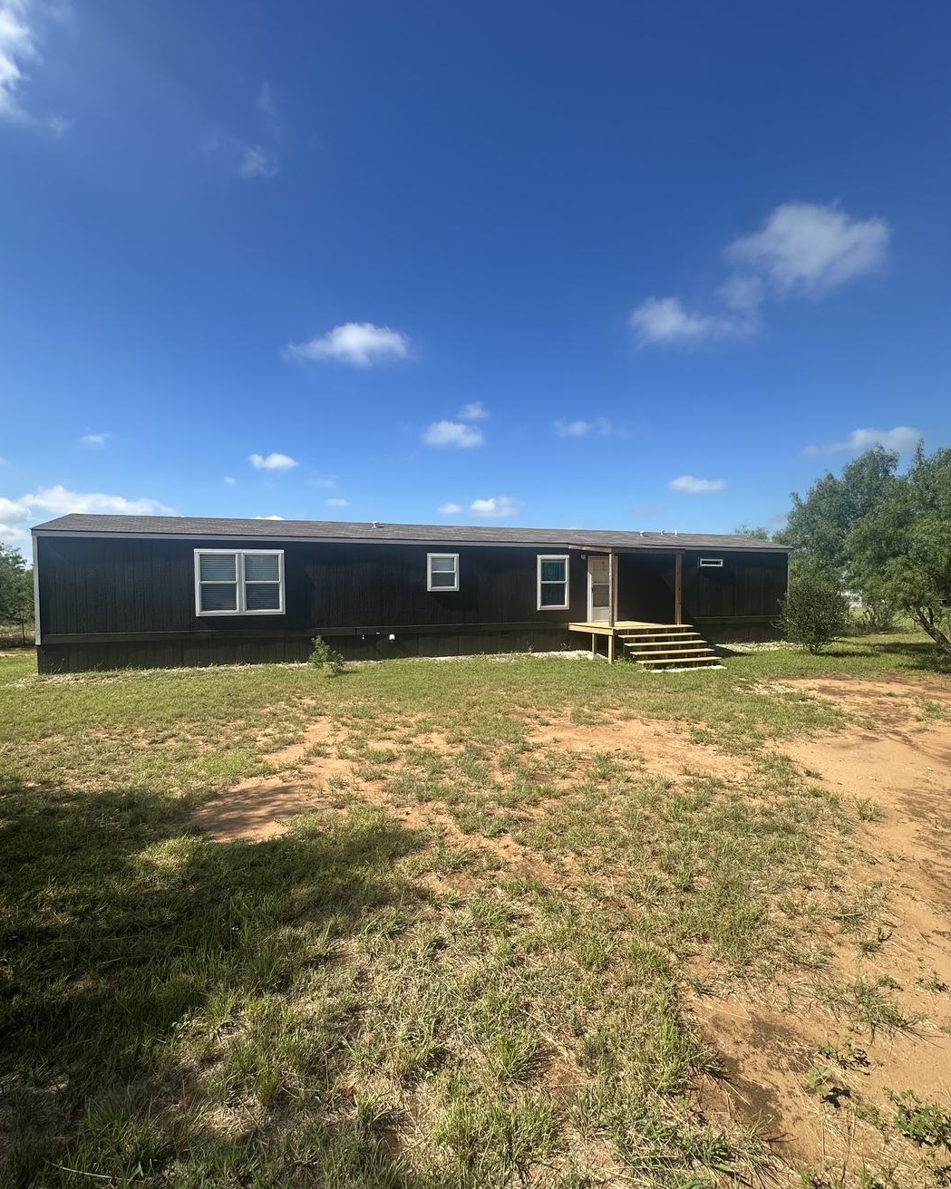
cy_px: 614
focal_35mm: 15
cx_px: 465
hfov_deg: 84.0
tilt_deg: -1.7
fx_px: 528
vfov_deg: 96.8
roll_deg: -0.8
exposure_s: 1/564
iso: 40
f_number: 2.2
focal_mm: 2.22
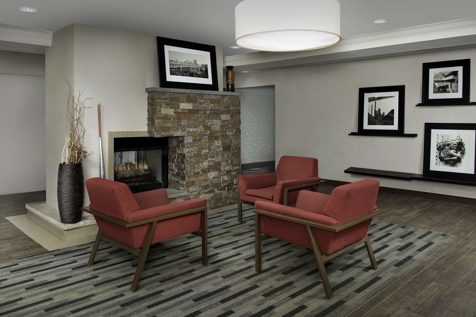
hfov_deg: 63.7
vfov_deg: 45.0
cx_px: 238
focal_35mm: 29
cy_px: 158
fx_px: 383
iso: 400
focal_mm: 29
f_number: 11
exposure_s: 1/250
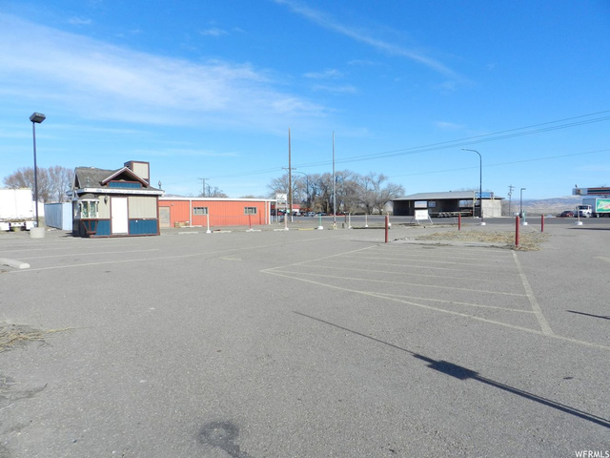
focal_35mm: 23
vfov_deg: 58.9
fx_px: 405
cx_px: 305
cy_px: 229
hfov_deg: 73.9
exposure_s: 1/1000
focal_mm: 4
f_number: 4
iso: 160
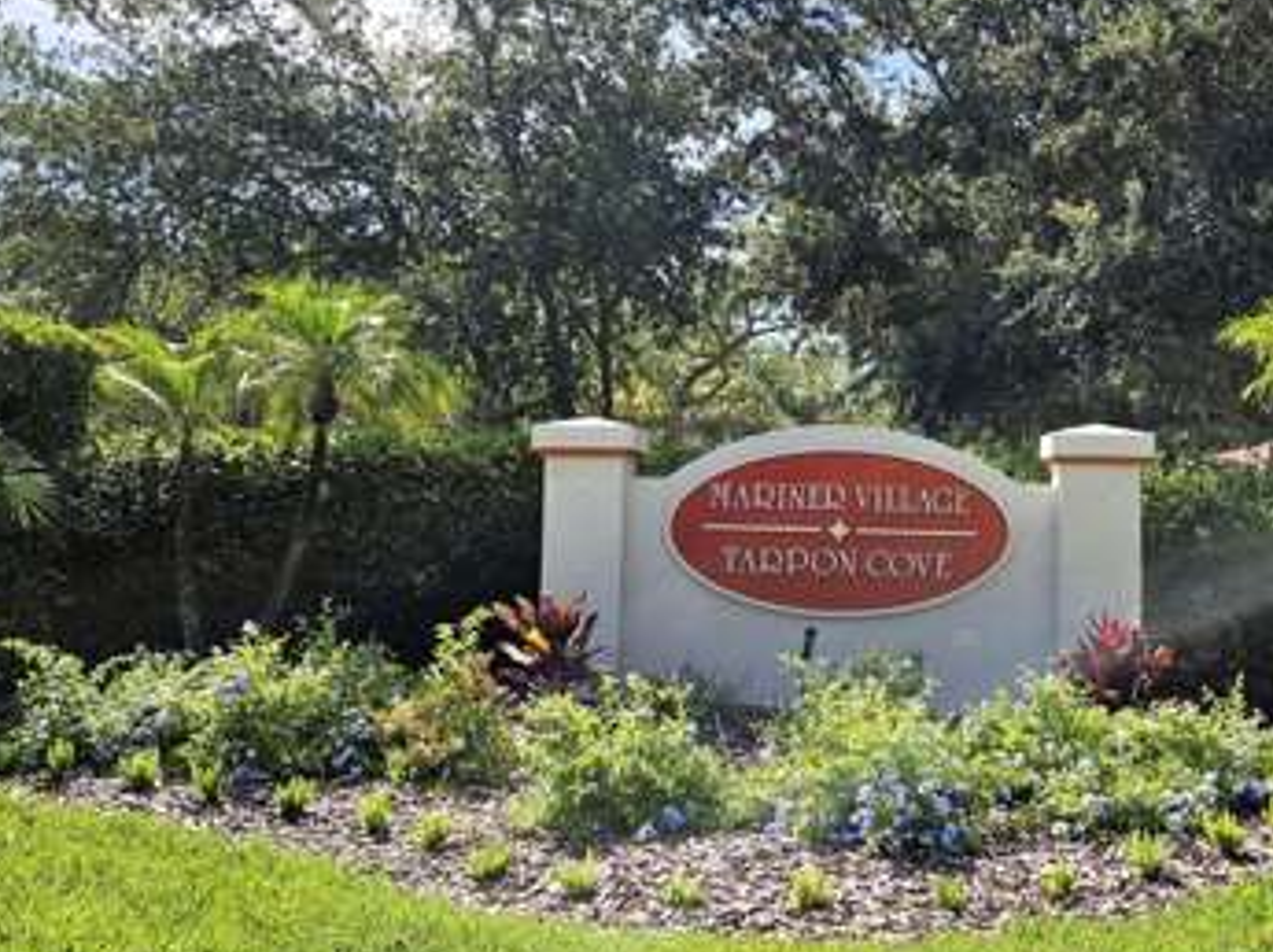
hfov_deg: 56.1
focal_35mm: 32
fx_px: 1176
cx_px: 804
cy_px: 426
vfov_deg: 44.0
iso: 25
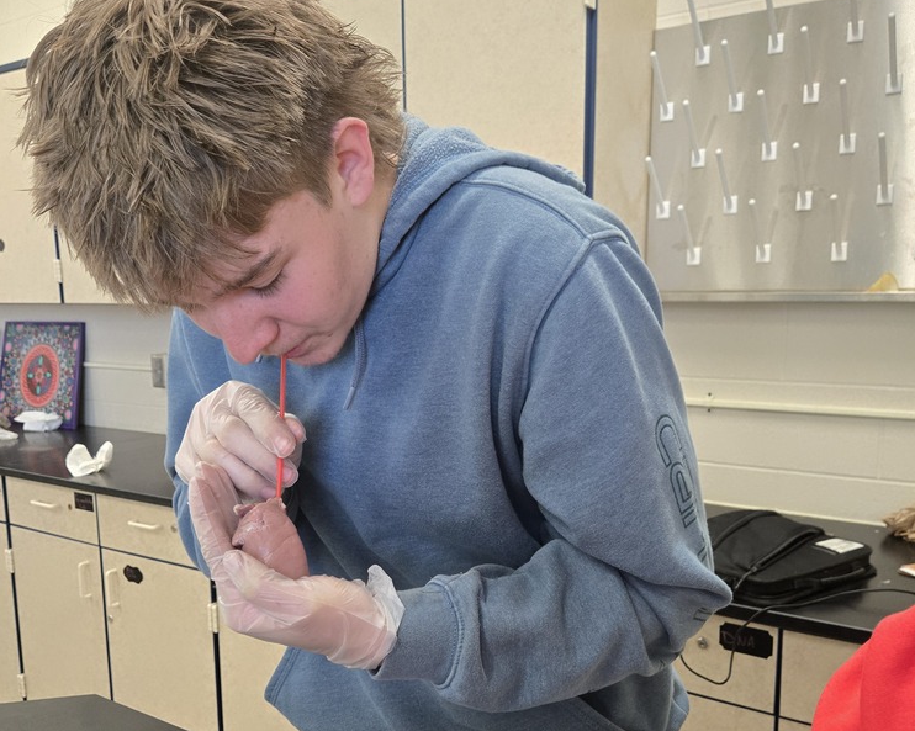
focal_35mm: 31
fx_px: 839
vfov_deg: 46.9
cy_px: 418
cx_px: 451
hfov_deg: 57.2
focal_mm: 5.4
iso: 640
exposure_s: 1/120
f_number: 1.8
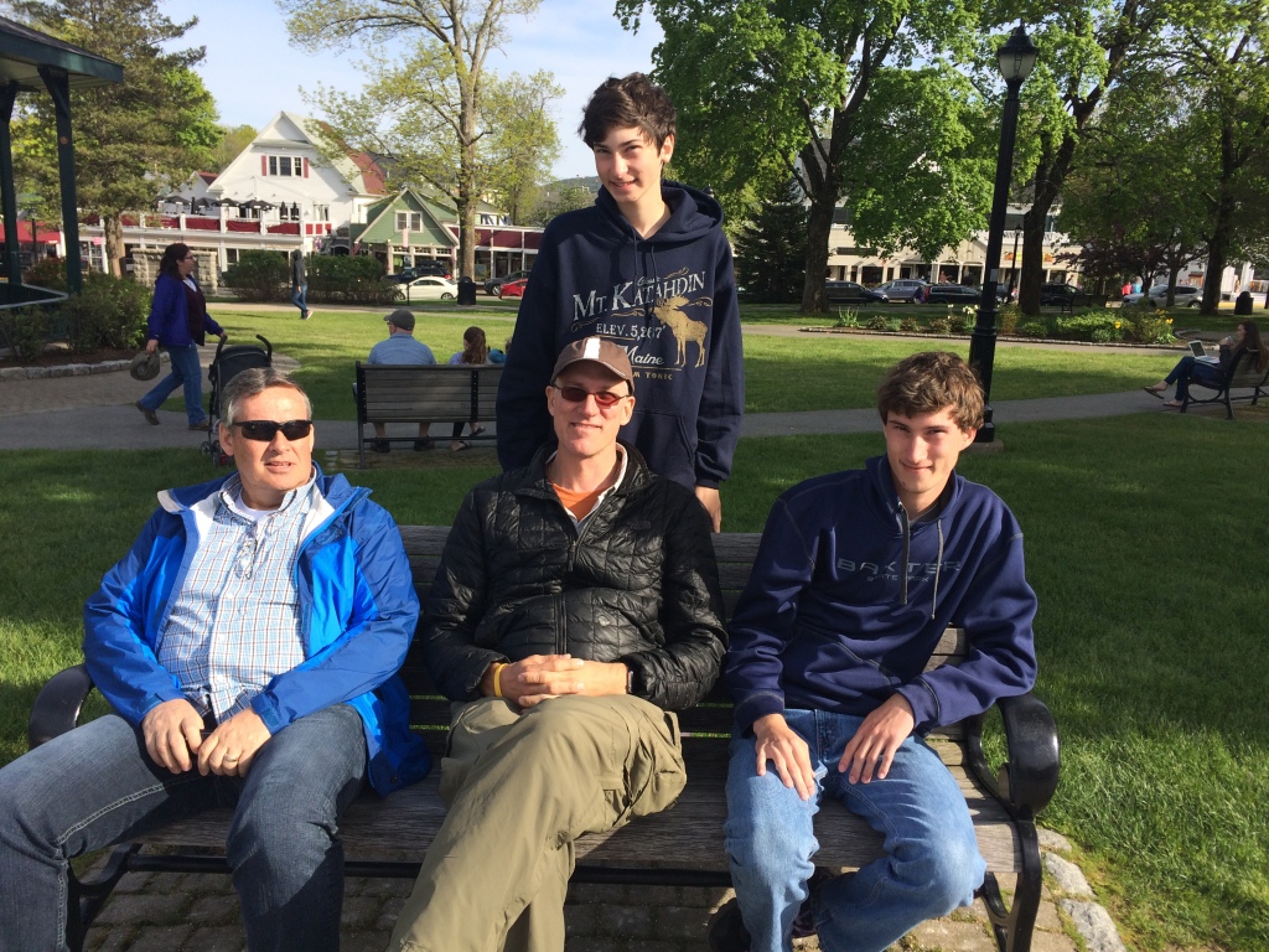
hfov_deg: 61.7
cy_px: 476
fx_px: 1063
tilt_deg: -14.5
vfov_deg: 48.2
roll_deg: -2.1
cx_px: 634
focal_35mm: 29
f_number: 2.2
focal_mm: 4.15
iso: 32
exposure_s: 1/1109
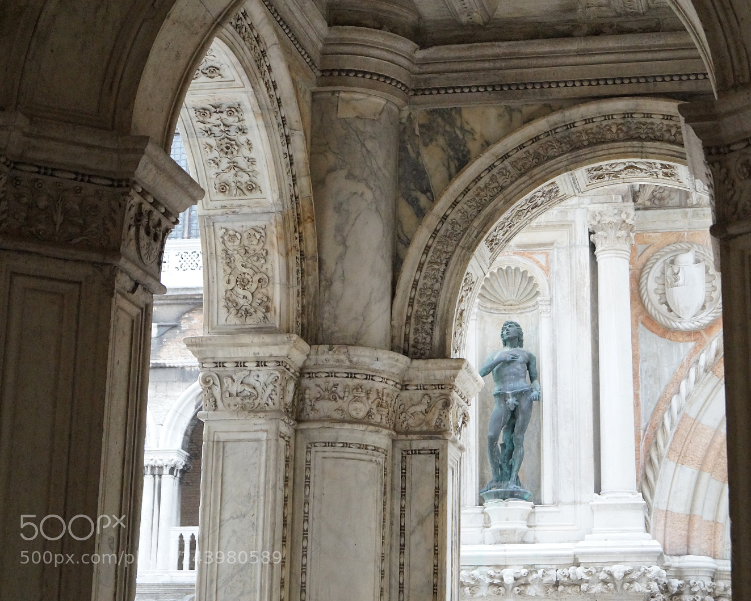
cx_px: 439
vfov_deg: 20.0
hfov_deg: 24.8
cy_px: 300
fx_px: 1702
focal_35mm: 77
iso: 2000
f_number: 5.6
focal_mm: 45
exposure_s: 1/160
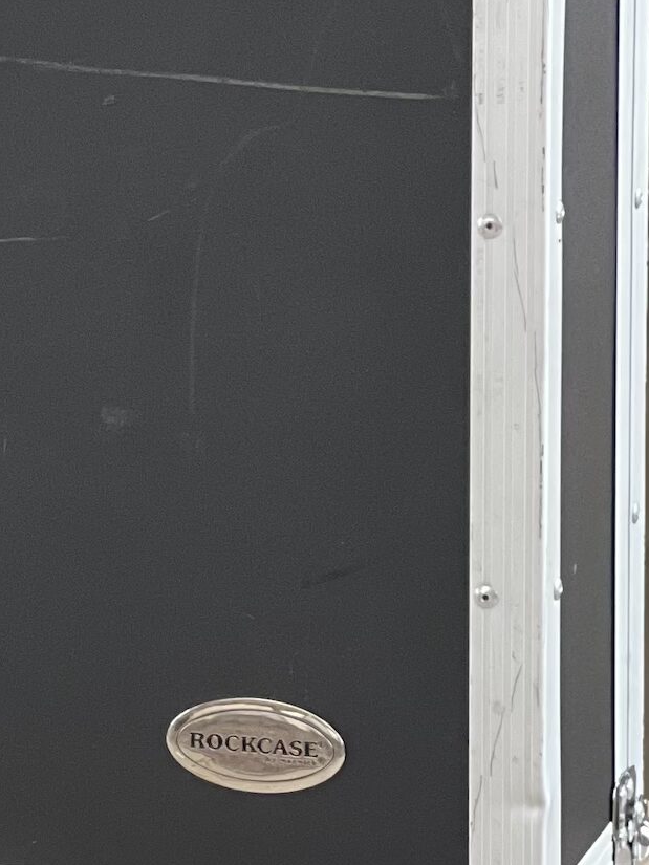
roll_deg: +0.8
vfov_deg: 8.3
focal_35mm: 239
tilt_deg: -10.8
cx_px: -295
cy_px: 364
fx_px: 5973
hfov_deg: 6.2
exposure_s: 1/95
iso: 250
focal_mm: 9
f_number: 2.8
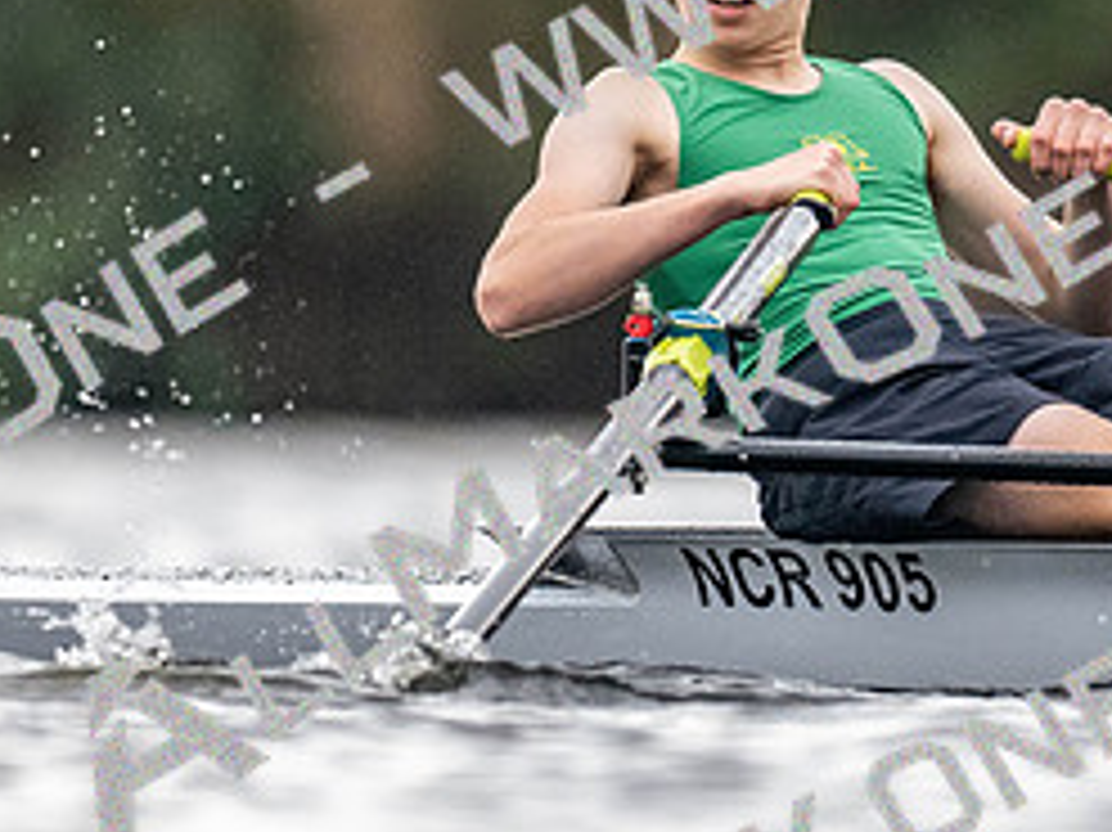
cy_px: 160
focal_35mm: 2034
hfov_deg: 1.0
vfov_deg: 0.7
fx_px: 65308
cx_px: 999
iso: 2500
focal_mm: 600
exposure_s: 1/2500
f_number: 4
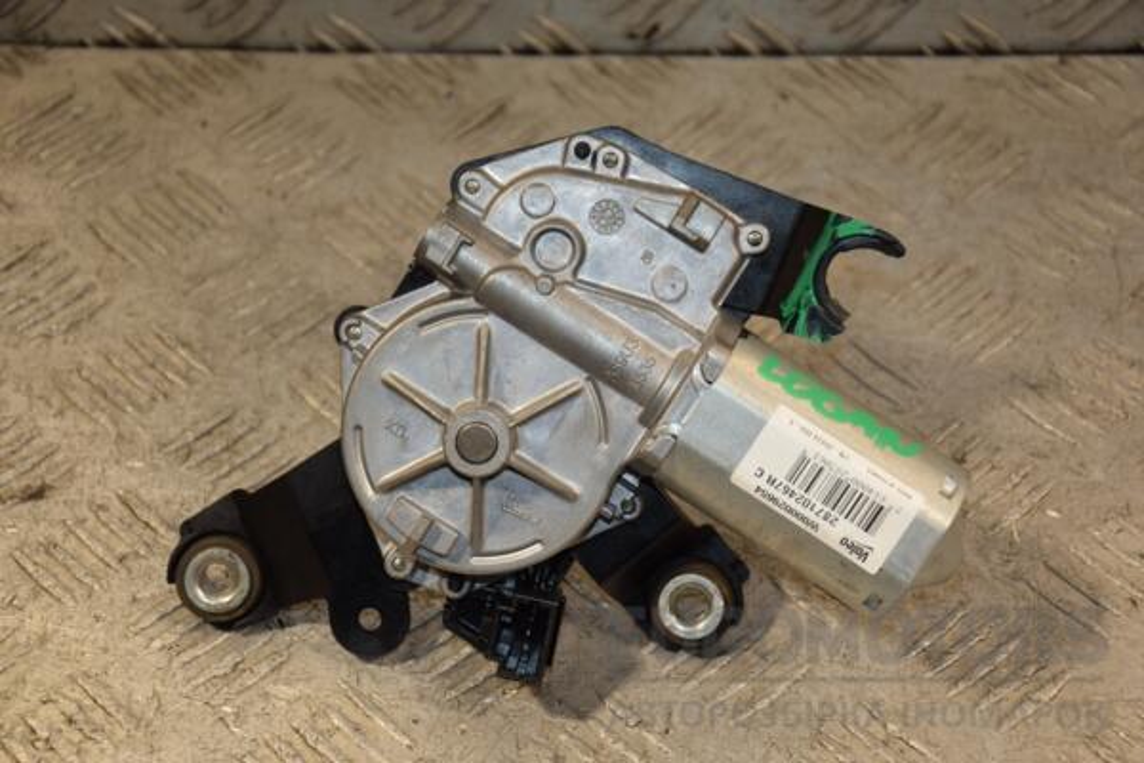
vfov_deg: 13.8
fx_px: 3146
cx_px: 572
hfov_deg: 20.6
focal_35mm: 99
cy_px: 382
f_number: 5.3
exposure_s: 1/160
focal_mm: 66
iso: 800
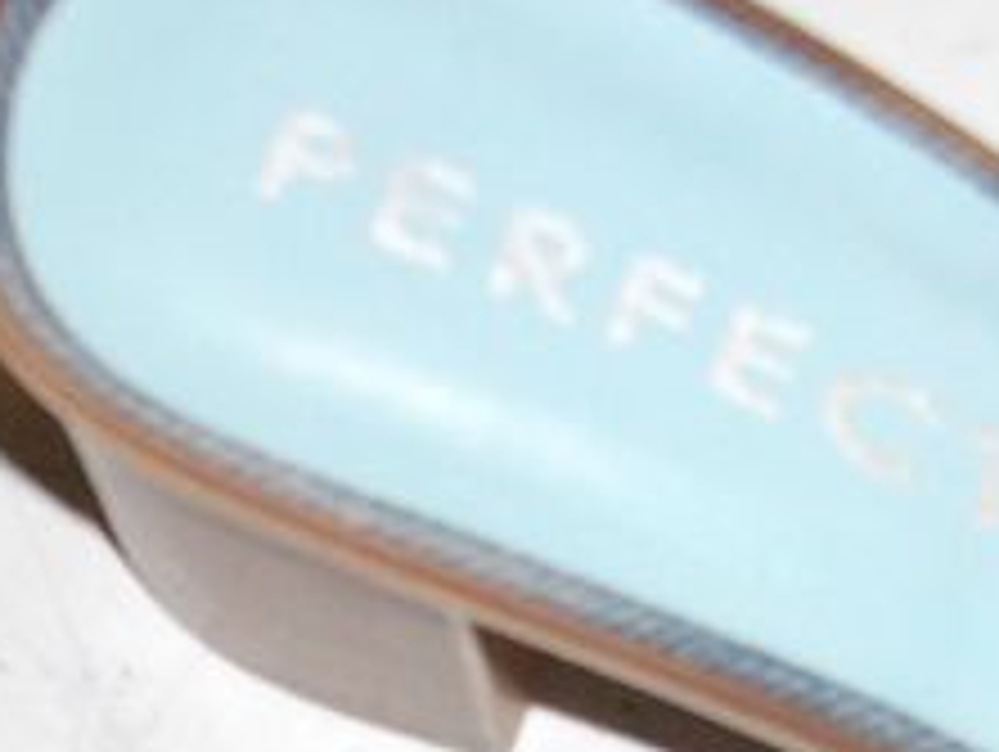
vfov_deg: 9.7
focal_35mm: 144
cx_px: 783
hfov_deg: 13.6
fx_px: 4160
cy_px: 1463
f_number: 2.9
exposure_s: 1/40
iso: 125
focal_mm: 5.7
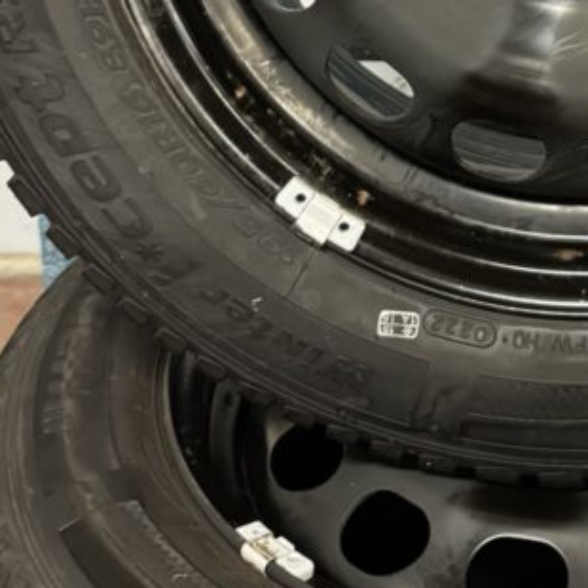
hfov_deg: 23.7
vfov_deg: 22.2
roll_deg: -1.0
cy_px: -167
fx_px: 1345
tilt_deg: -13.3
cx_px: 579
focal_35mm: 70
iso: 800
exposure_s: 1/33
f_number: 1.78
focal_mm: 6.76
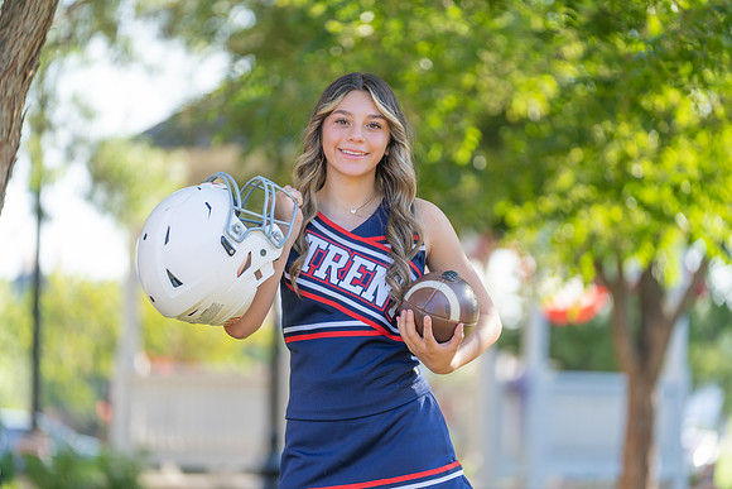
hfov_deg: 12.1
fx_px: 3456
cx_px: 366
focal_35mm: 170
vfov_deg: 8.1
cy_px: 244
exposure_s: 1/320
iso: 100
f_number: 2.8
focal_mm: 159
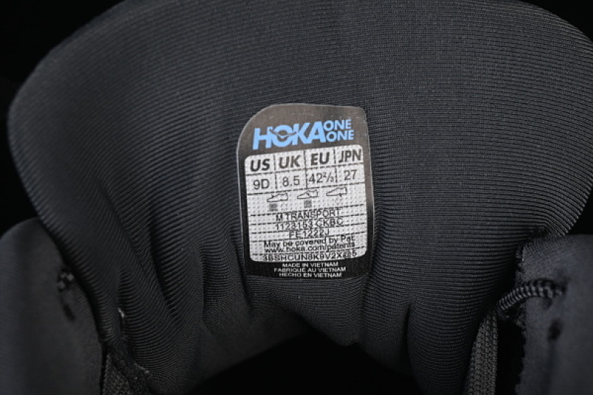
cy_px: 178
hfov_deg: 20.4
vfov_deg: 13.7
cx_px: 326
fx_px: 1647
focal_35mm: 100
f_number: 8
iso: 160
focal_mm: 50
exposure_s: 1/60
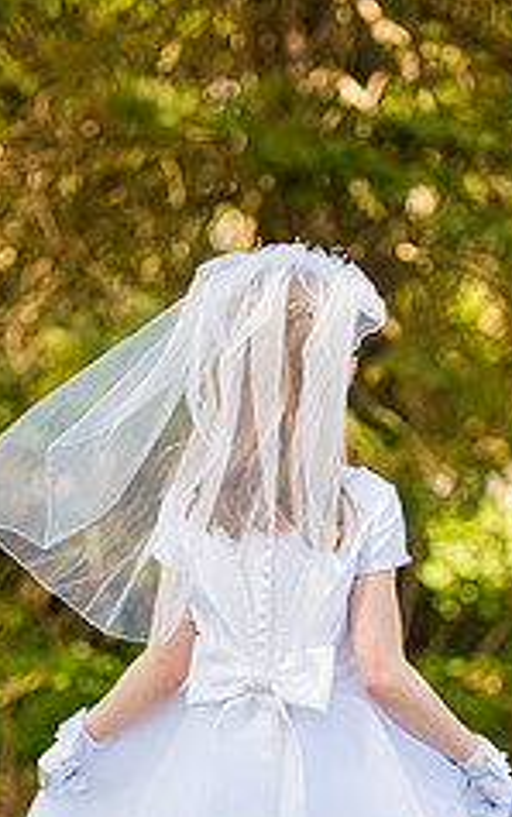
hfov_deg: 5.9
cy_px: 649
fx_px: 4973
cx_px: 253
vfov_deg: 9.4
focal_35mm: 223
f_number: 3.2
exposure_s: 1/800
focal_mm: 116
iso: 200
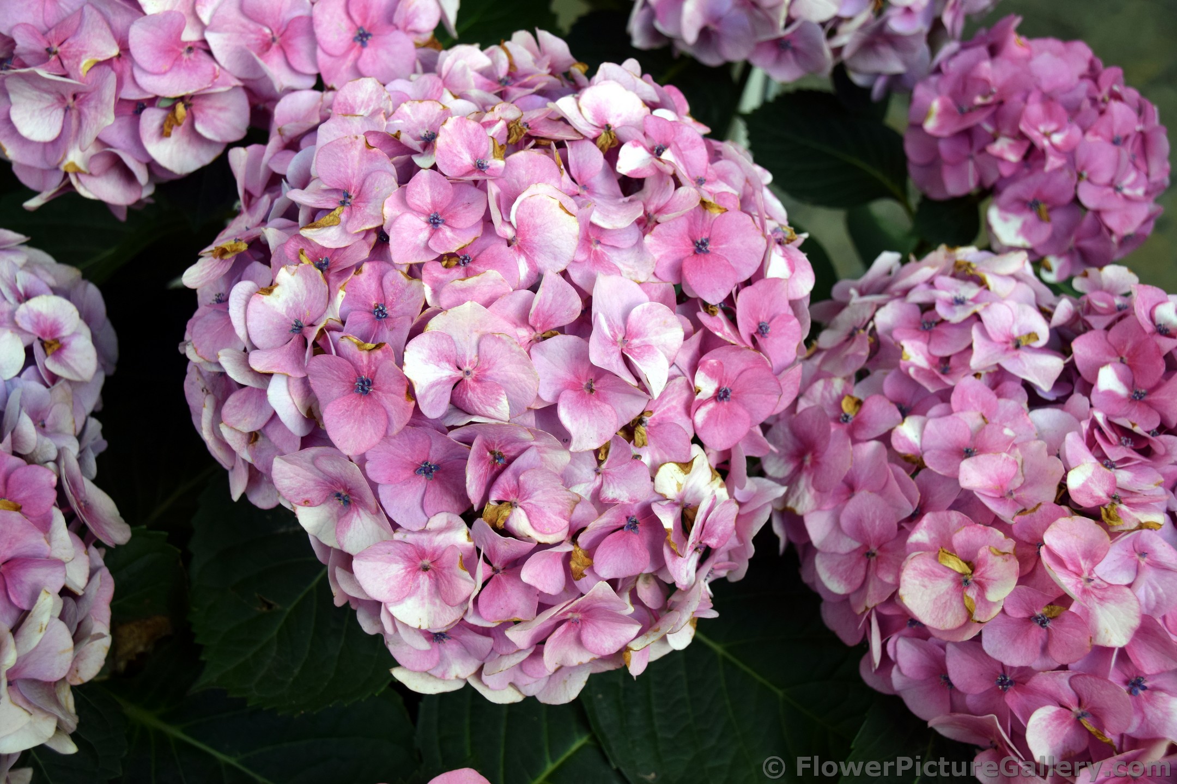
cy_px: 392
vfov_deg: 28.1
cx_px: 588
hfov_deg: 41.1
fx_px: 1569
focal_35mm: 48
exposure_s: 1/200
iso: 400
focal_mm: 32
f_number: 7.1
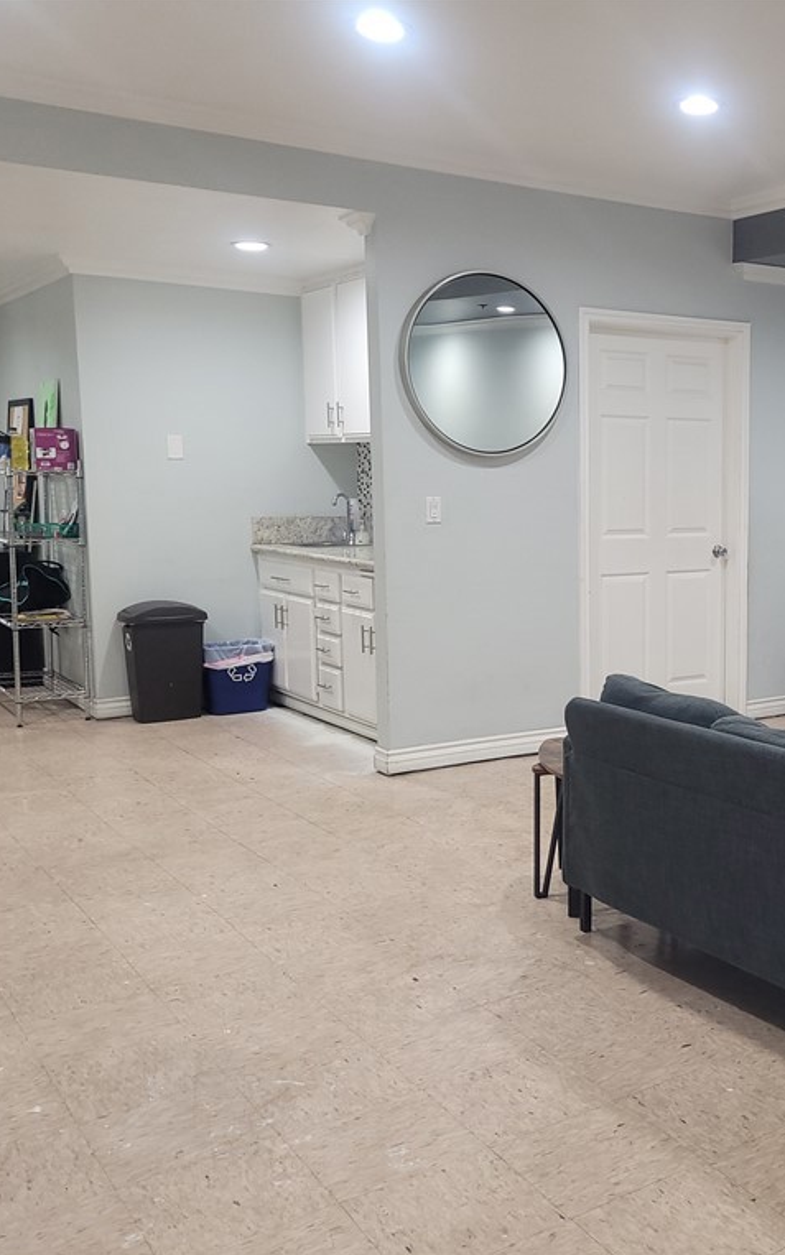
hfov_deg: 32.6
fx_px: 1266
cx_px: 718
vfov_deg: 52.7
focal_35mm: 37
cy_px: 628
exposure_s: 1/30
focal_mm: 5.4
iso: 100
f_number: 1.8
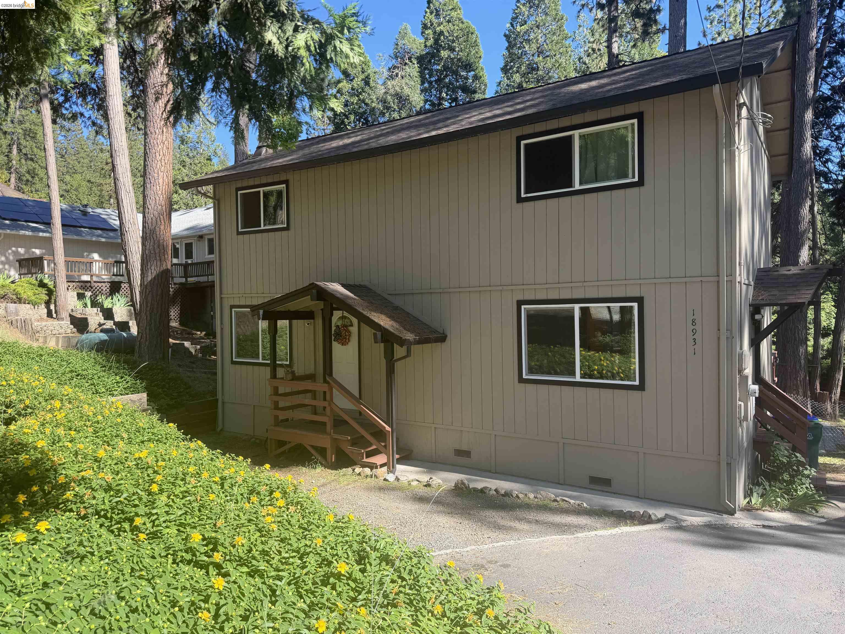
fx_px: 586
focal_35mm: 24
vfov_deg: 56.8
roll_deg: +1.3
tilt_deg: -1.7
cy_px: 317
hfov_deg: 71.6
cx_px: 422
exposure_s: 1/715
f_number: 1.78
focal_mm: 6.76
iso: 80
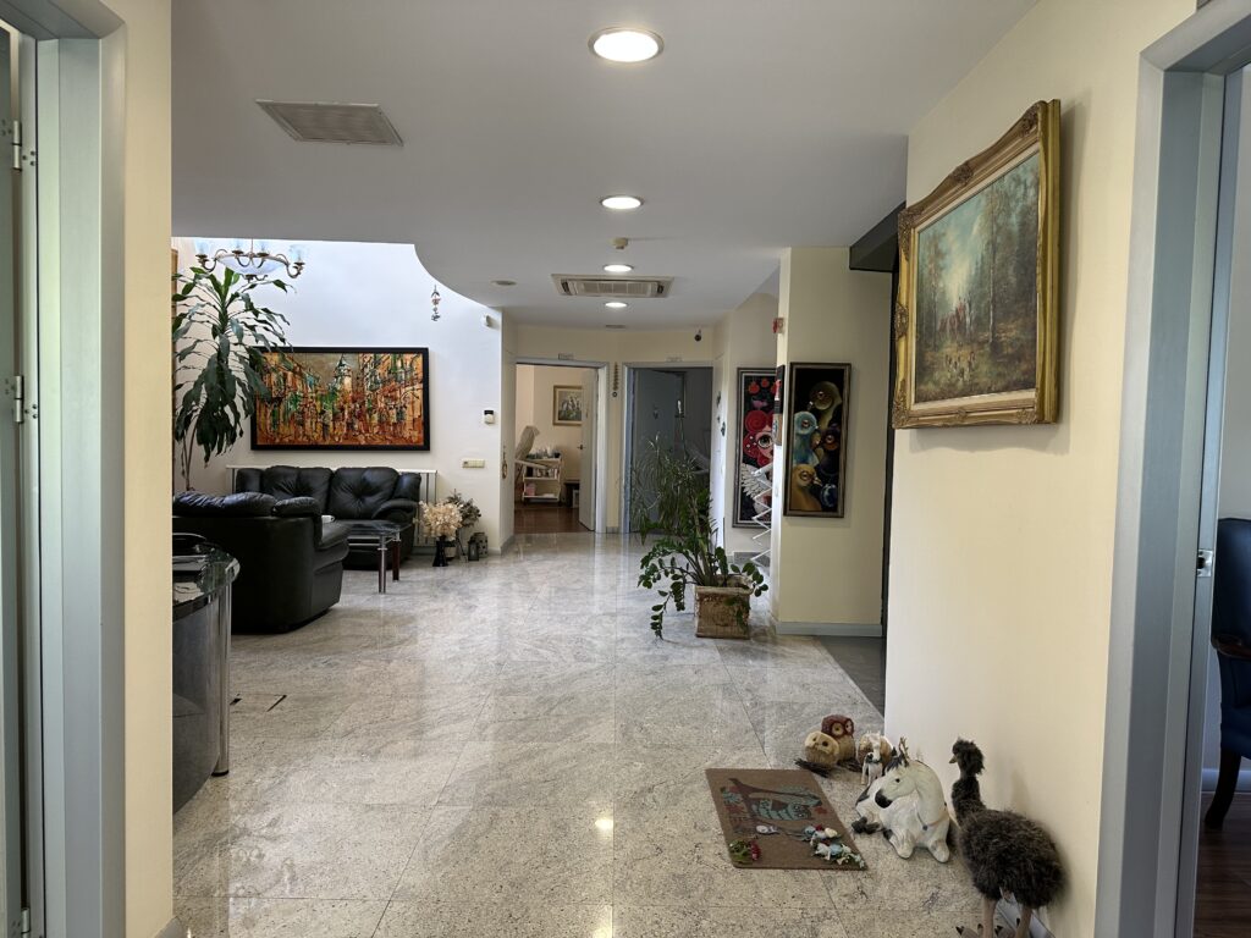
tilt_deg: -3.4
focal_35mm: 24
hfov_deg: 71.6
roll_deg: -1.6
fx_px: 867
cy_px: 469
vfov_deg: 56.8
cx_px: 626
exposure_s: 1/50
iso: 160
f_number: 1.78
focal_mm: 6.86
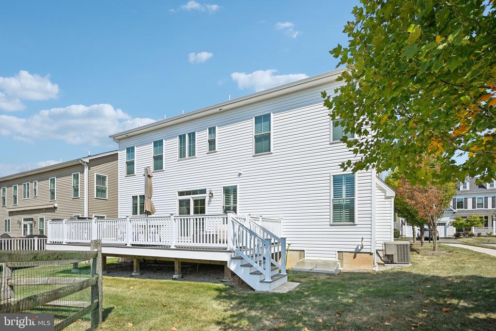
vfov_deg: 68.9
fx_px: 241
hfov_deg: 91.6
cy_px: 166
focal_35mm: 18
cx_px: 248
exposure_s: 1/2500
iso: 400
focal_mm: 17.5
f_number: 8
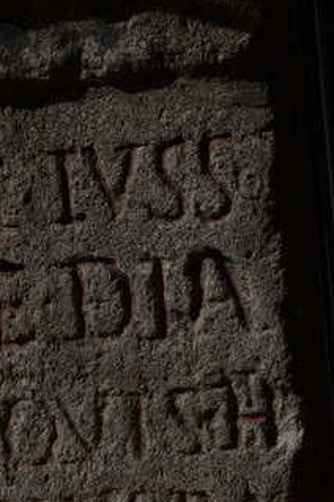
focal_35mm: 156
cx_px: 80
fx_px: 2176
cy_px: 290
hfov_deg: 8.8
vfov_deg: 13.2
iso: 1000
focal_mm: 50
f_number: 16
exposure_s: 1/1000
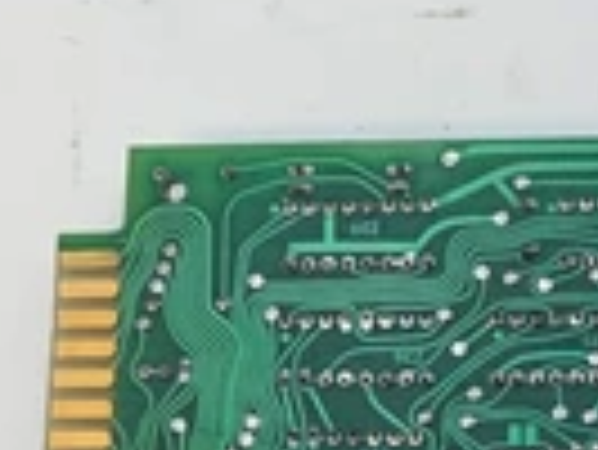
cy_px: 590
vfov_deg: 17.7
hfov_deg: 23.8
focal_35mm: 78
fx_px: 1349
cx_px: 611
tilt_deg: -80.4
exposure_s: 1/120
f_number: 1.8
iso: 64
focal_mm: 4.25
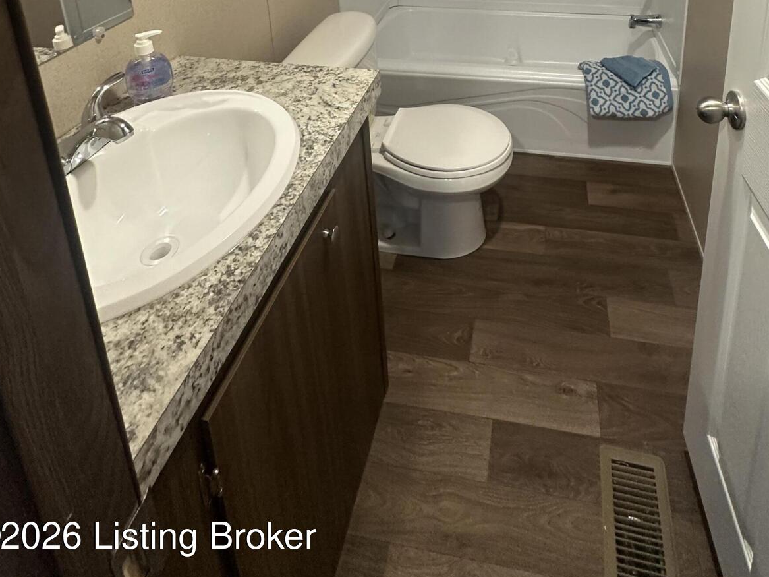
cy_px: -63
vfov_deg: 43.4
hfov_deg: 70.8
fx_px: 533
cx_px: 463
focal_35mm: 24
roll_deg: +0.2
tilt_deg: -12.3
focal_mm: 2.22
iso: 320
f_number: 2.2
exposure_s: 1/120
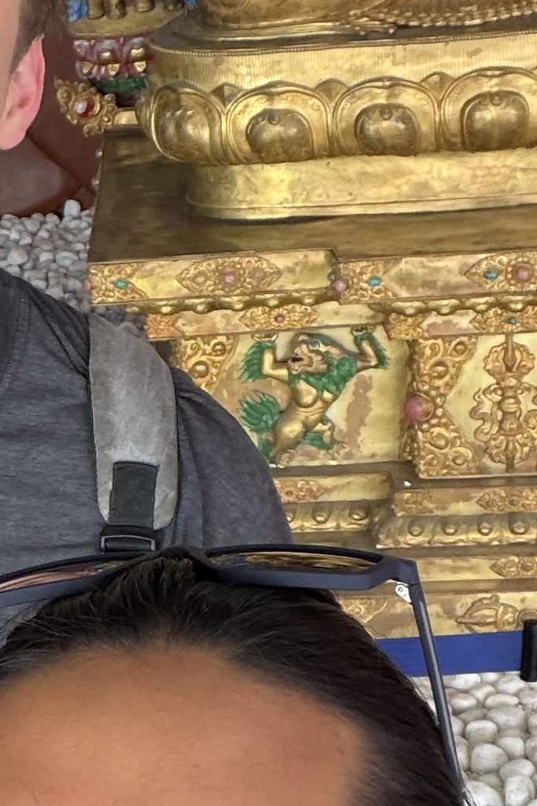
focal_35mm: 92
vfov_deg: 22.1
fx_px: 2058
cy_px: 400
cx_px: -209
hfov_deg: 14.1
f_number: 1.9
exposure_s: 1/100
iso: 64
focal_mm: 2.71
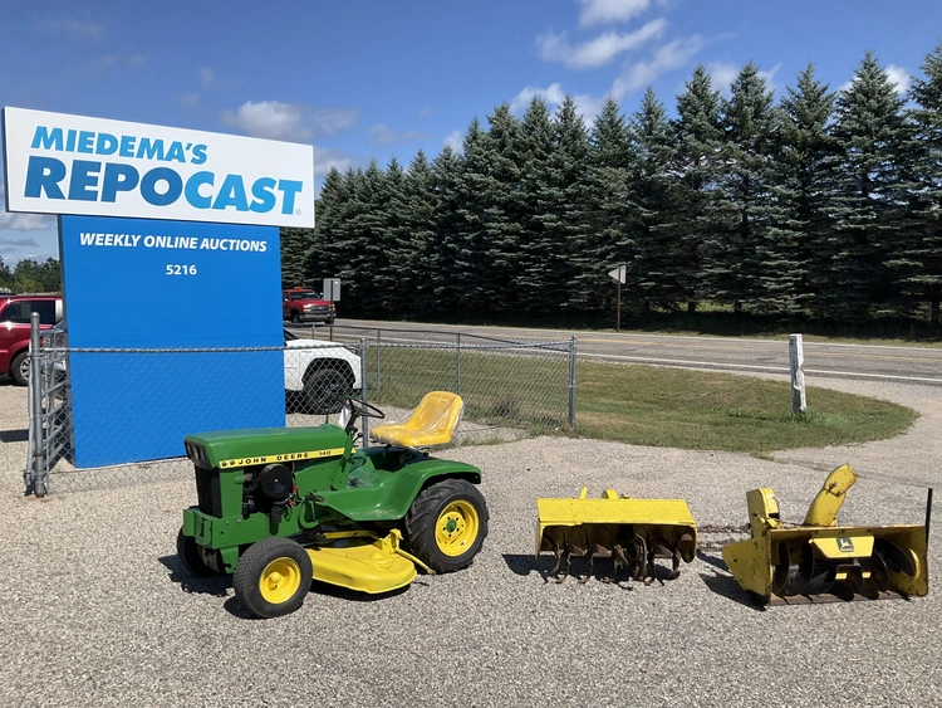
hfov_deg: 61.6
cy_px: 354
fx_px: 789
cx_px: 471
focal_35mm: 29
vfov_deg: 48.3
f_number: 1.8
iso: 25
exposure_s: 1/2667
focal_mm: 3
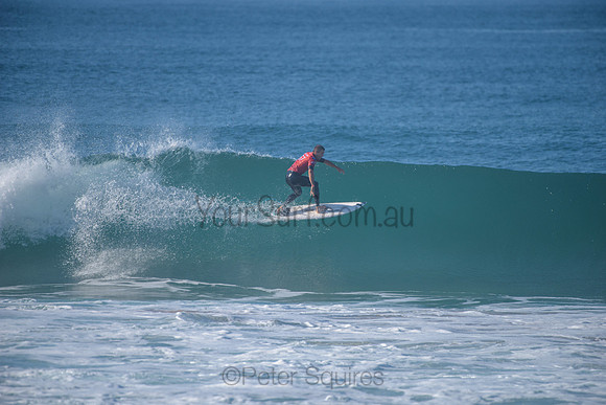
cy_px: 202
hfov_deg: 4.1
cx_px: 303
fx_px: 8418
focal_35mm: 500
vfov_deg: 2.8
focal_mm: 500
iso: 220
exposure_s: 1/2000
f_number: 5.6
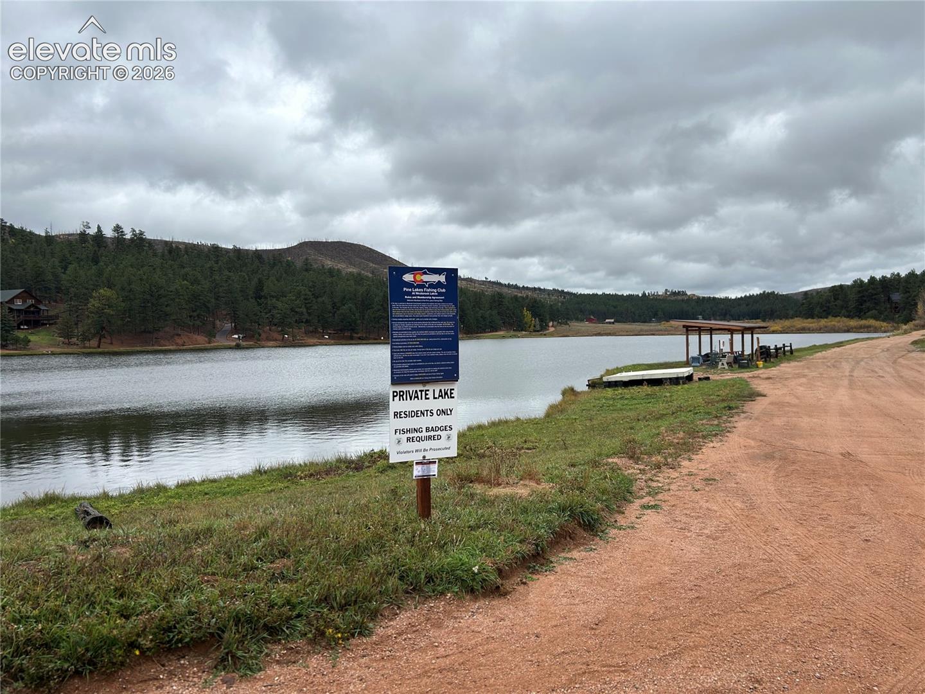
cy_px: 347
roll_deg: +2.1
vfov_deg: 53.1
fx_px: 695
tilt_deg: -1.6
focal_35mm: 26
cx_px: 462
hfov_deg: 67.3
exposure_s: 1/1058
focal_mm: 5.7
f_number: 1.5
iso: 50
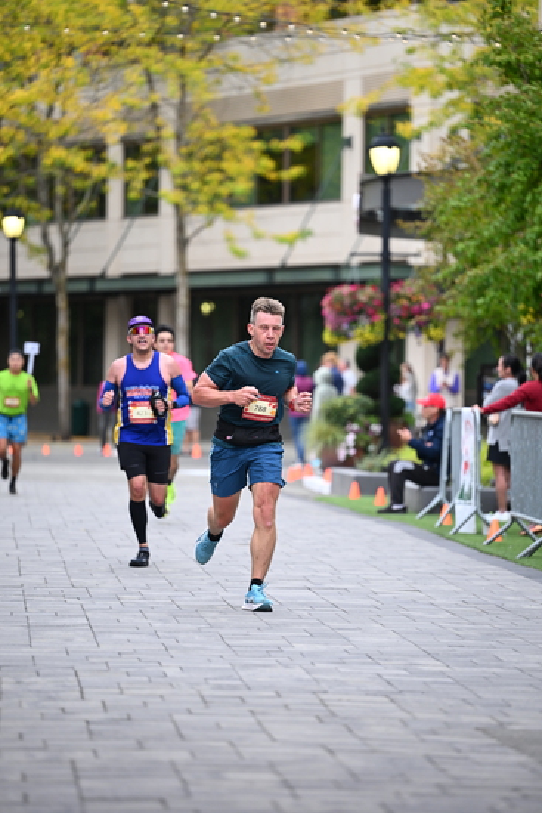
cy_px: 406
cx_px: 271
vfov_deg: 11.7
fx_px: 3949
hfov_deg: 7.9
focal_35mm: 175
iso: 1000
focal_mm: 175
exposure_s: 1/1600
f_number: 2.8
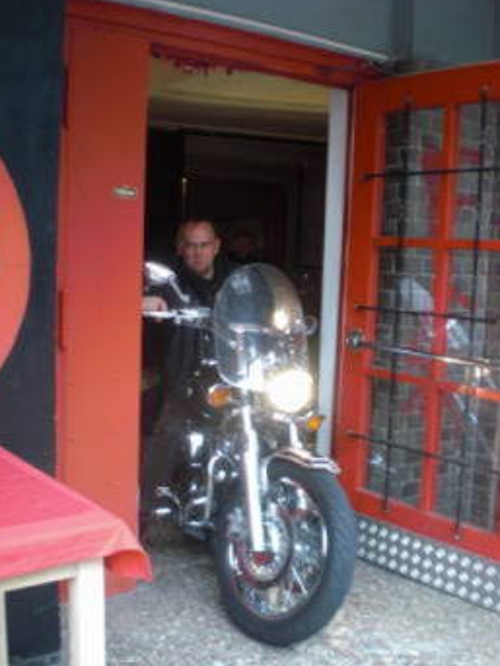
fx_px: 769
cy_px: 347
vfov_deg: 46.8
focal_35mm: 40
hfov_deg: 36.0
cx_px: 243
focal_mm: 6.3
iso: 200
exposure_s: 1/15
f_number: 3.1
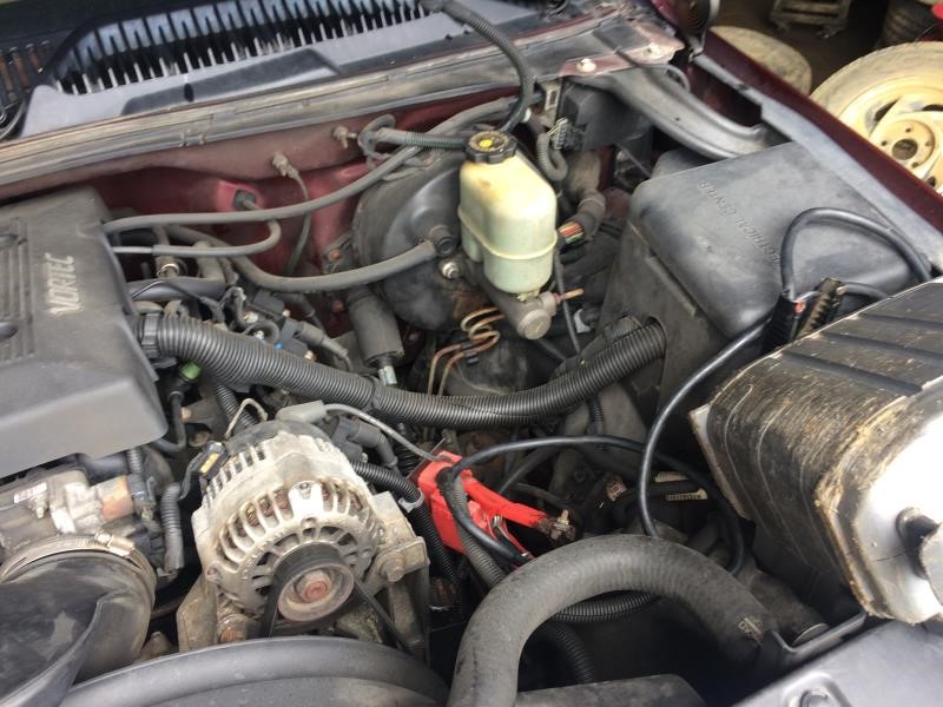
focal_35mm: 29
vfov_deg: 48.2
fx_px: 790
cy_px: 354
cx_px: 472
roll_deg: +0.8
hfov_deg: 61.7
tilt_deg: -42.0
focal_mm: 4.15
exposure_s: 1/60
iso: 32
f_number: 2.2
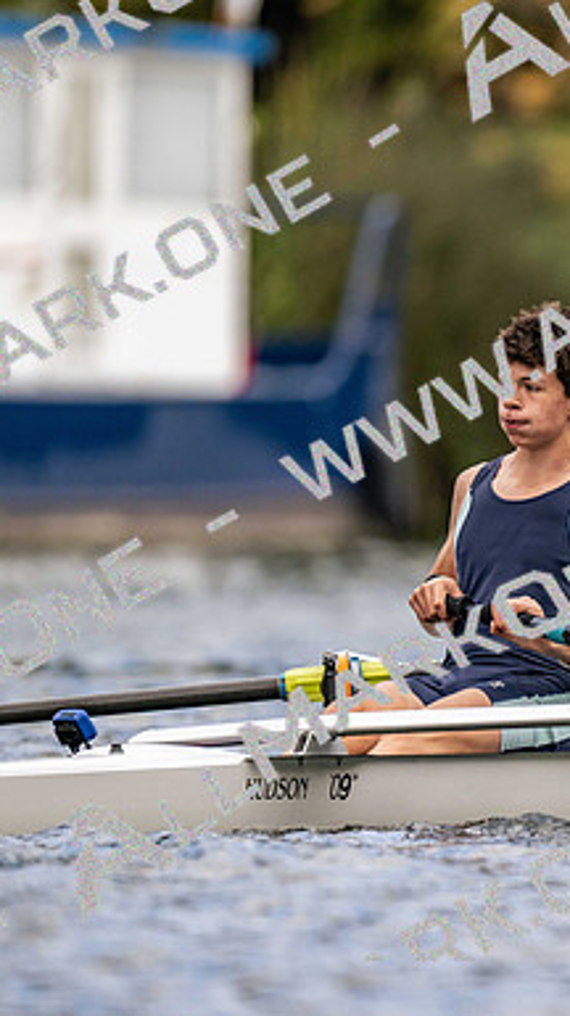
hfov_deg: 1.3
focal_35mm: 948
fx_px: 25523
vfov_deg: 2.3
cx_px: 607
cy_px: 508
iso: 450
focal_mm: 600
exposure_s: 1/2500
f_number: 4
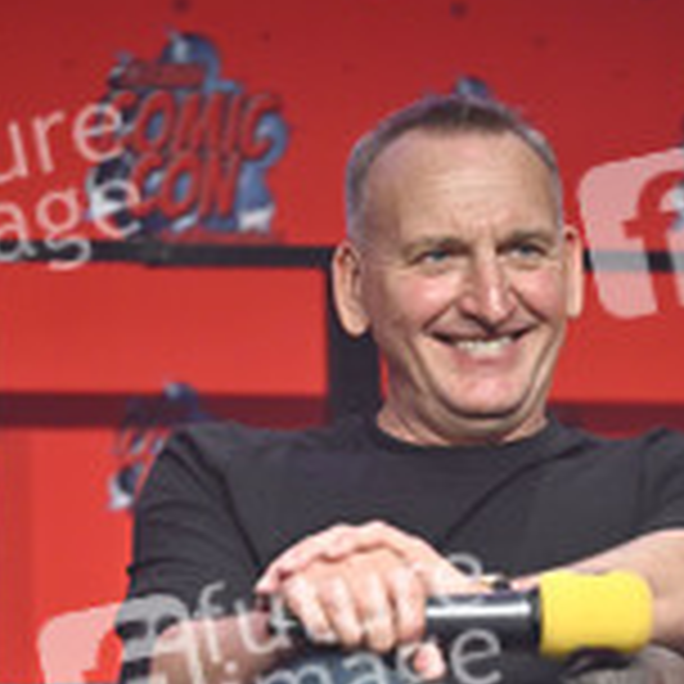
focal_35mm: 390
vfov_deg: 4.5
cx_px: 400
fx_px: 8719
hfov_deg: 4.5
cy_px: 886
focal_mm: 175
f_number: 2.8
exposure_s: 1/500
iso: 1250
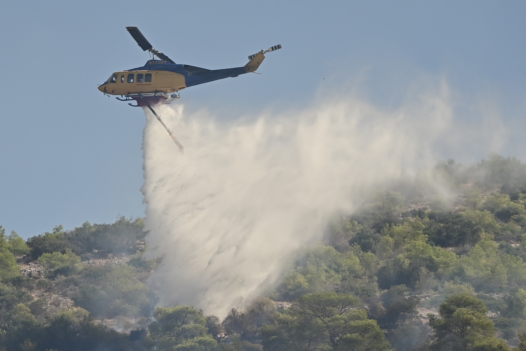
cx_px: 263
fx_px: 1753
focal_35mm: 120
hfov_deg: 17.1
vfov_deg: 11.4
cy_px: 176
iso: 100
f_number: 4
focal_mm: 120
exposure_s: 1/2000
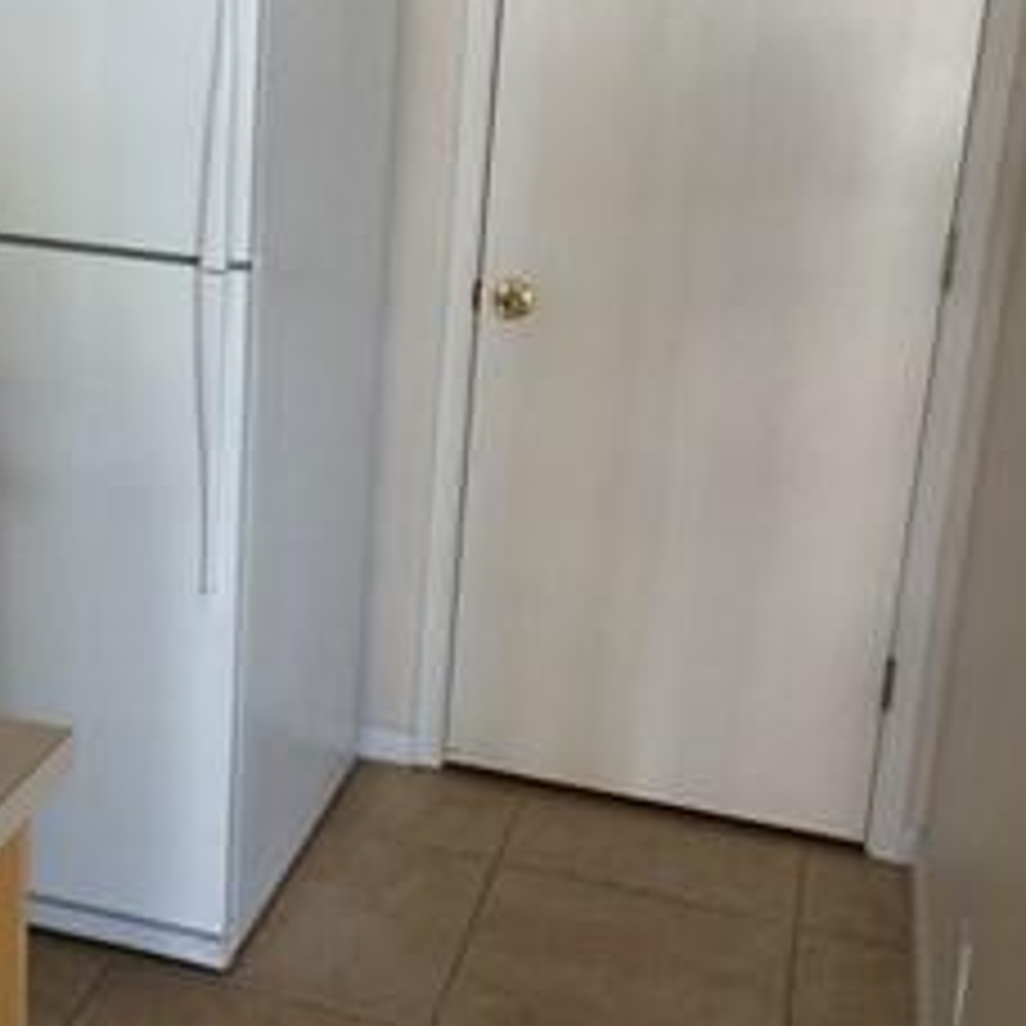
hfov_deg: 31.3
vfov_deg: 31.5
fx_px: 1811
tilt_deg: -17.2
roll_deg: -3.2
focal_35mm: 54
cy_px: 378
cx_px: 306
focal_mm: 4.15
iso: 125
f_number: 2.2
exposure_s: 1/30
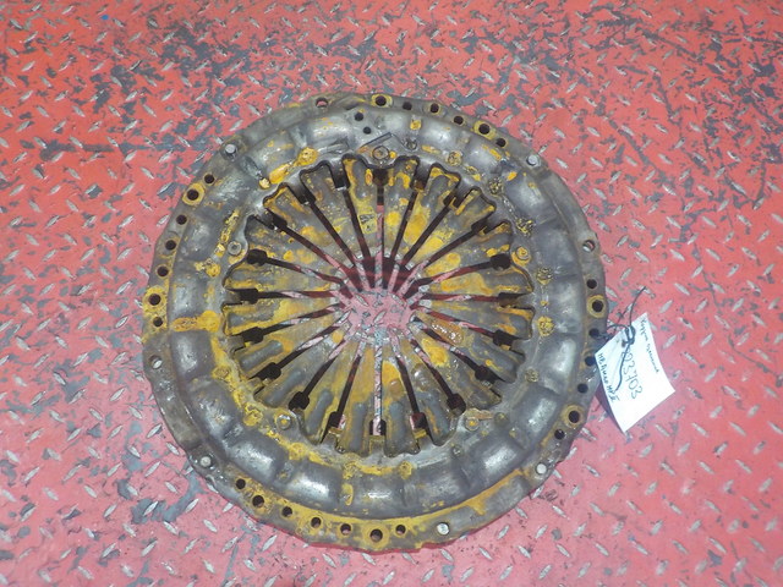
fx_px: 679
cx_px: 392
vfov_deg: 46.8
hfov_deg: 60.0
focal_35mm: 30
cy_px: 294
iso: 400
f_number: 3.3
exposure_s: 1/20
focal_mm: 4.1
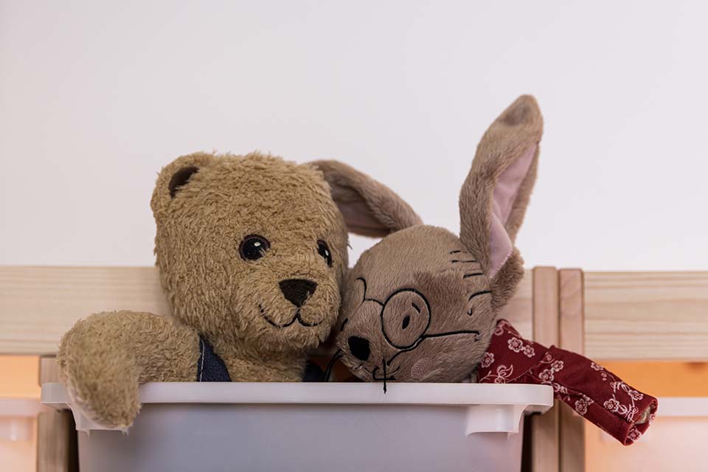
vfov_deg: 13.4
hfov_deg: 20.0
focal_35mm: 102
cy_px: 236
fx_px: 2006
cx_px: 354
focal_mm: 102
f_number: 3.5
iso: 360
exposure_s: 1/200
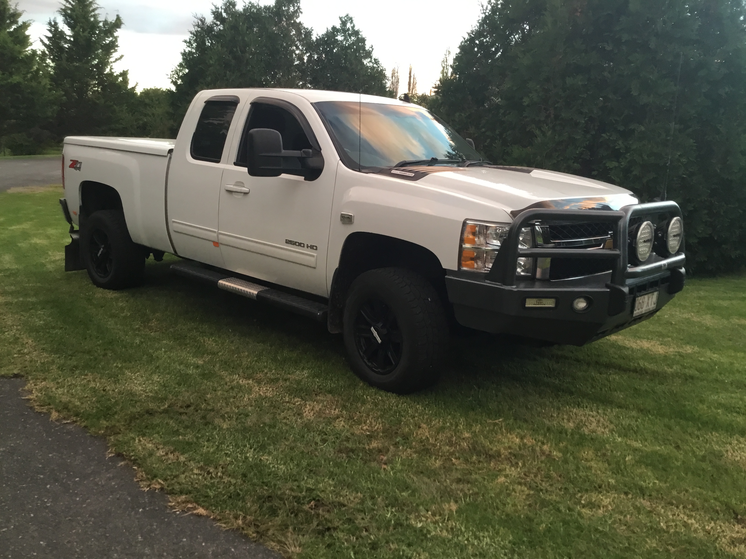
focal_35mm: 31
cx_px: 373
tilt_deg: -7.8
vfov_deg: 45.4
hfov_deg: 58.4
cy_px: 280
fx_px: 668
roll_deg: -3.5
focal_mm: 3.3
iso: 64
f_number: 2.4
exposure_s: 1/33
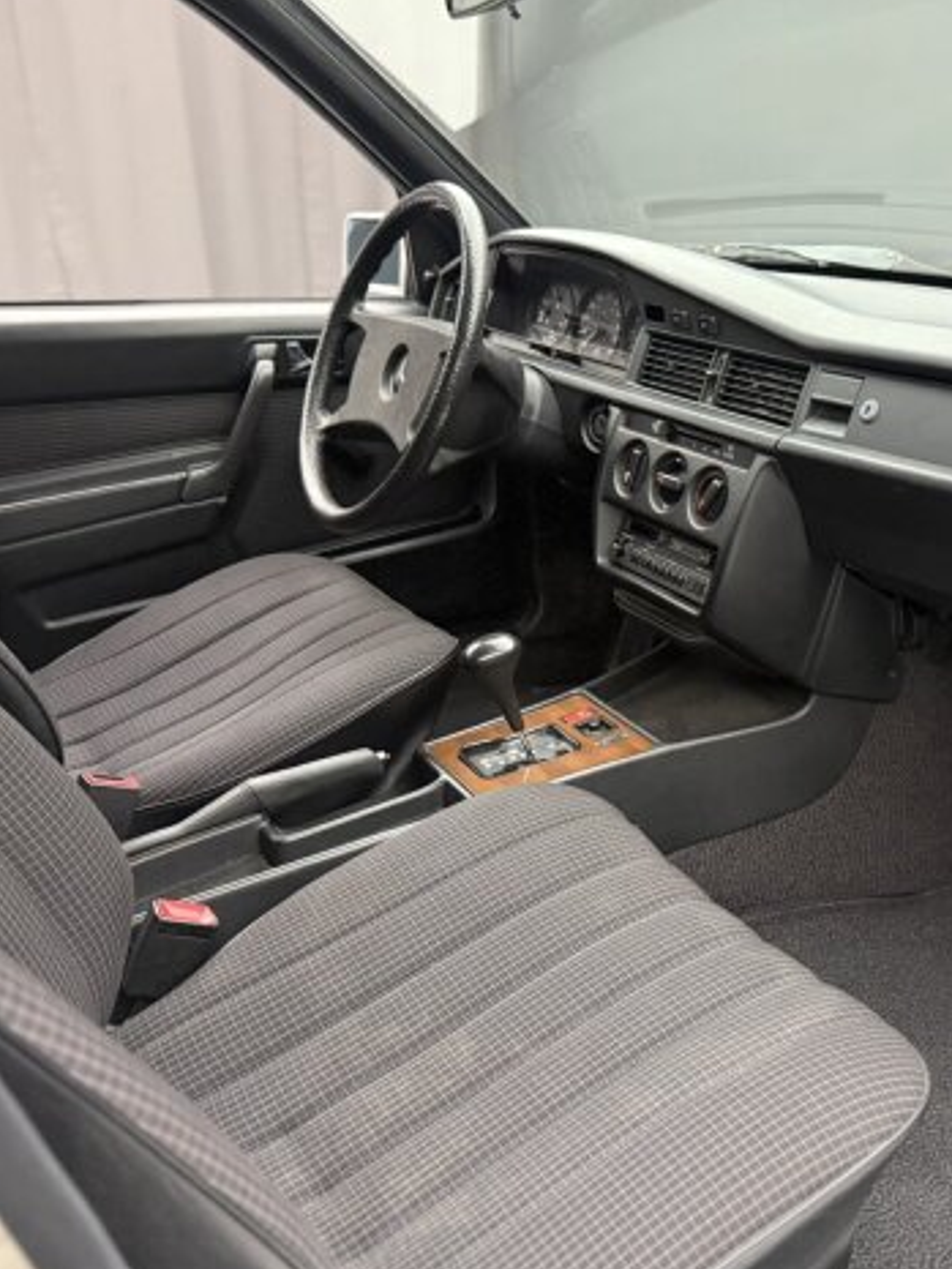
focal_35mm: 33
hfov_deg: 41.9
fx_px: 1210
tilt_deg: -20.7
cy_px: 633
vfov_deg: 55.3
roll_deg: -1.5
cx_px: 696
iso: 800
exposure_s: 1/60
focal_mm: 6.76
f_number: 1.78
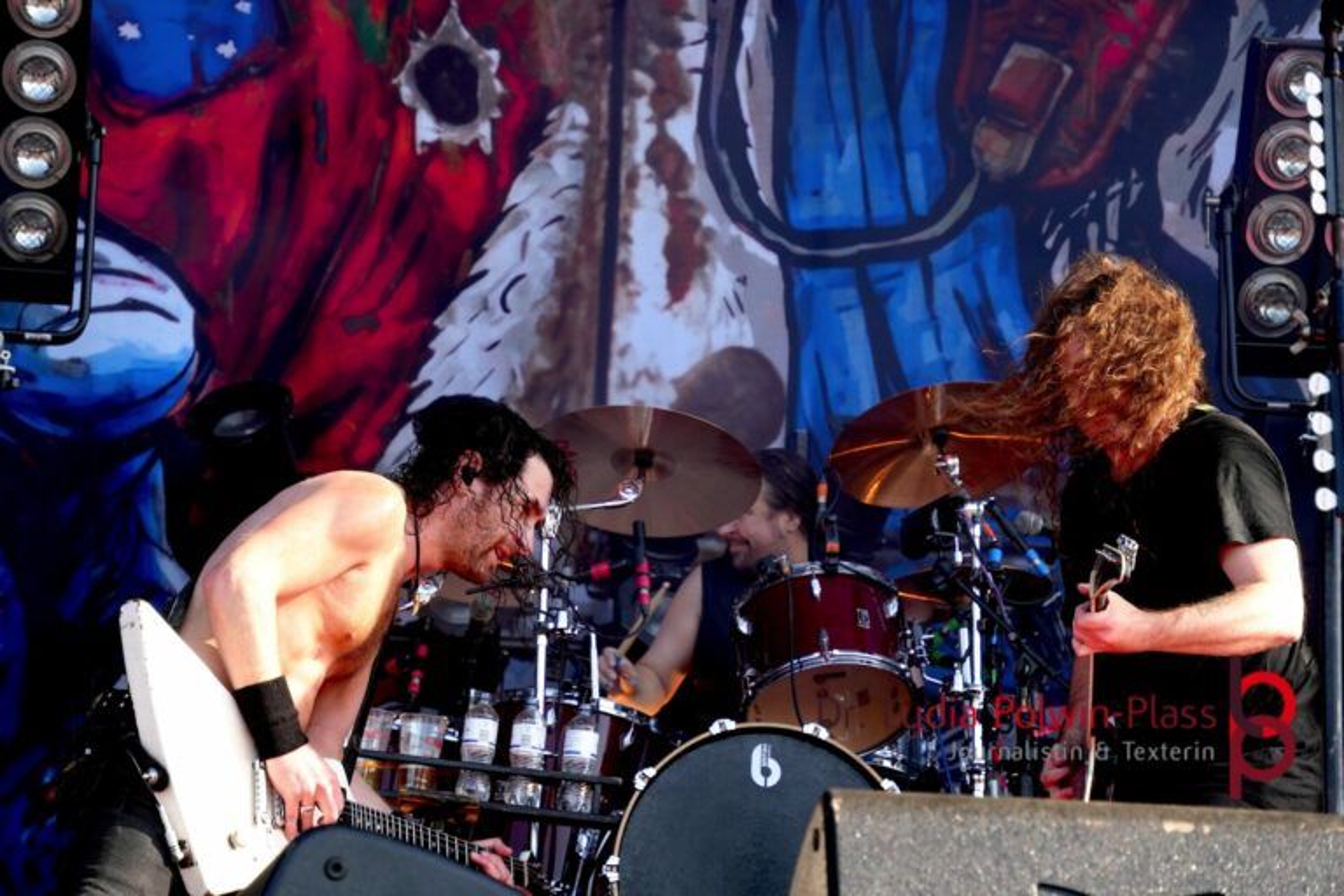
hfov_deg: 14.6
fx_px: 5264
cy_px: 448
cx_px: 672
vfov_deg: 9.7
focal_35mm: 141
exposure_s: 1/160
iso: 250
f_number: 5.6
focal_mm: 94
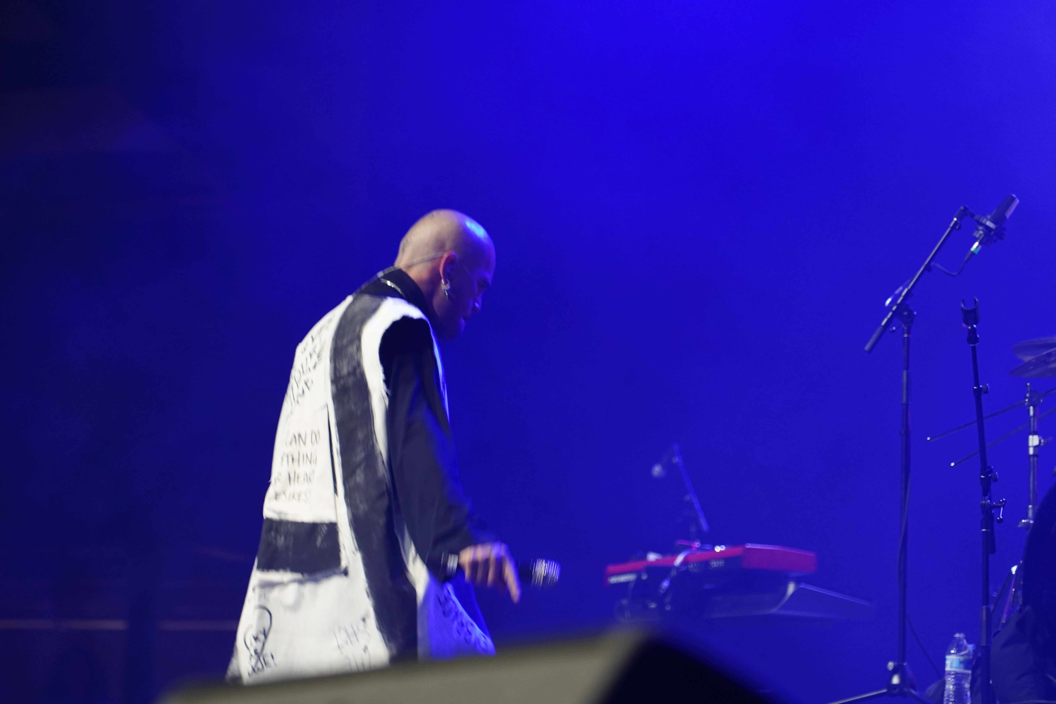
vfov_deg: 13.0
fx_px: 3080
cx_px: 528
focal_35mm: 105
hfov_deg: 19.5
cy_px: 352
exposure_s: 1/160
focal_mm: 105
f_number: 4
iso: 2000
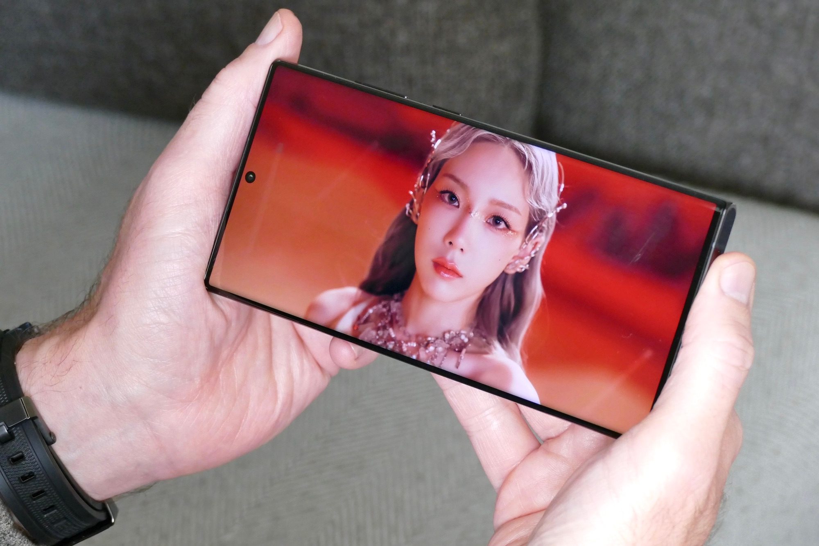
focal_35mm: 130
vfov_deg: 10.5
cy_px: 273
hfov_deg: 15.8
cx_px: 410
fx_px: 2957
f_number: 4.5
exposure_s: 1/40
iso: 1600
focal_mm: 47.46
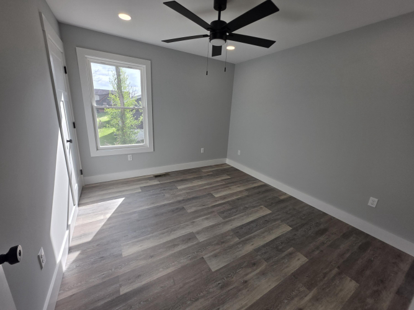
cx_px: 207
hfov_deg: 106.2
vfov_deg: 89.9
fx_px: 155
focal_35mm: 13
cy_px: 155
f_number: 1.9
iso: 40
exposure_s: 1/250
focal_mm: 2.2
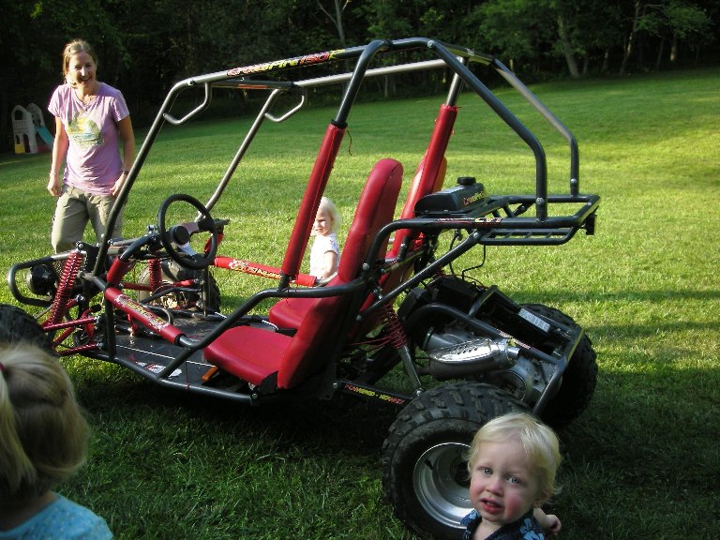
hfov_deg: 52.6
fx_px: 728
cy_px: 270
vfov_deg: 40.7
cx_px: 360
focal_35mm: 35
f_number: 2.8
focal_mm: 5.7
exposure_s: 1/226
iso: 50
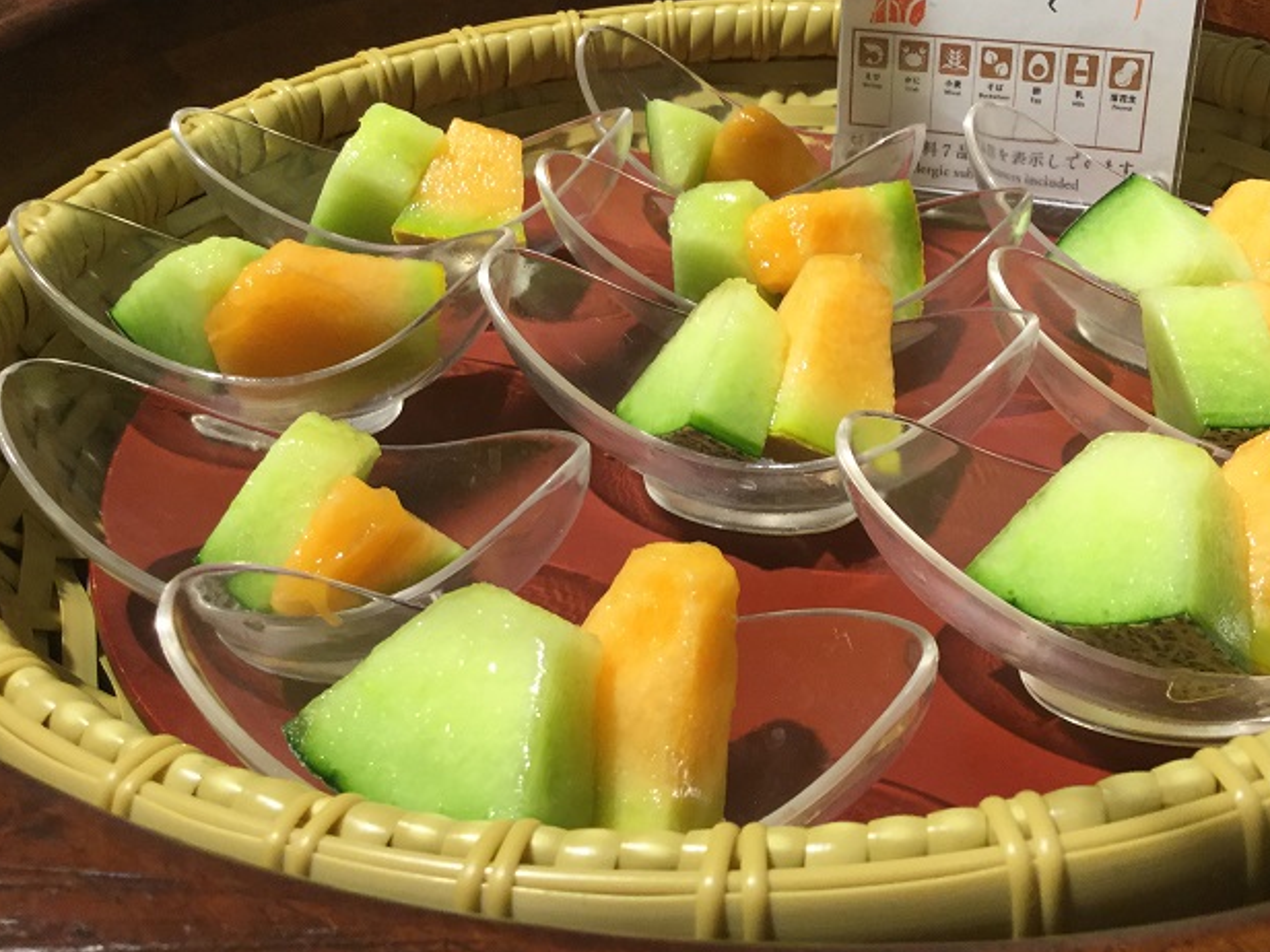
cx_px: 764
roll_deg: -1.2
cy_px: 380
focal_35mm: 41
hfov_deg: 45.5
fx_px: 1504
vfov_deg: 35.0
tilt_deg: -33.3
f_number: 2.4
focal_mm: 3.3
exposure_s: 1/30
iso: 25
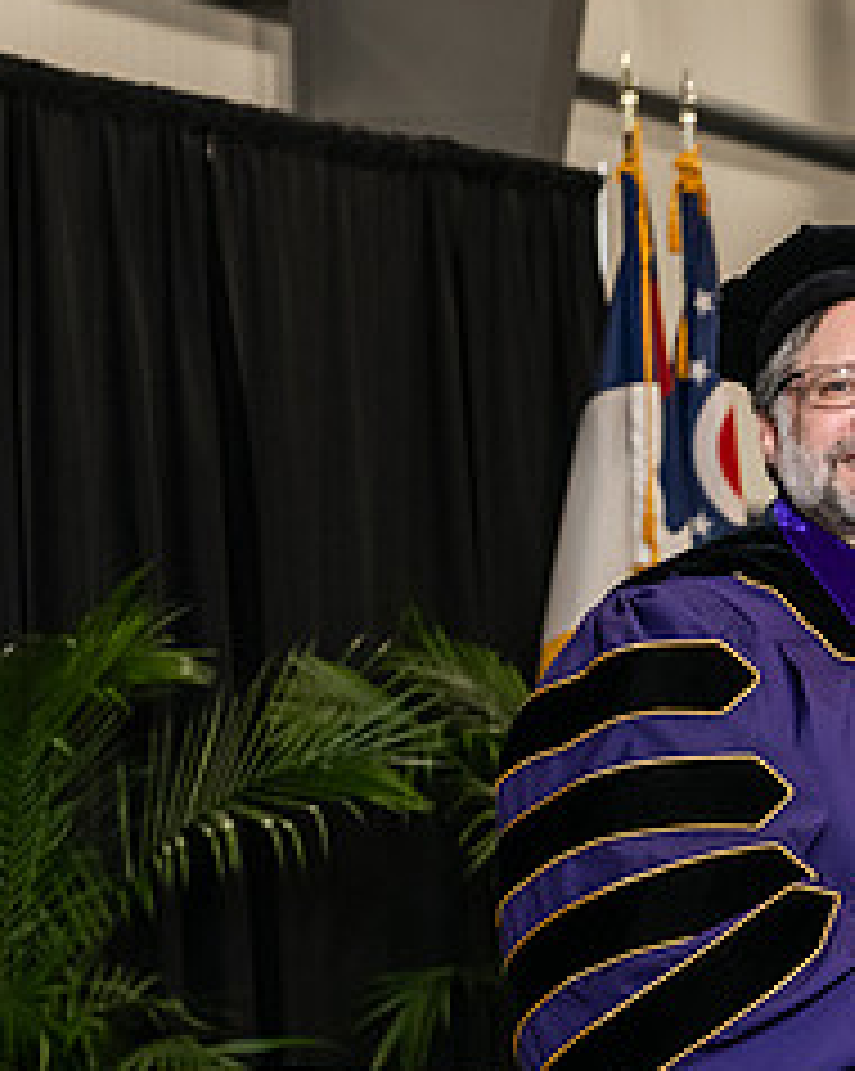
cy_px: 736
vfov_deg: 13.6
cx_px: 1116
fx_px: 4497
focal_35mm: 142
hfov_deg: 10.6
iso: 2500
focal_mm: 62
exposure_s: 1/200
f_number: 5
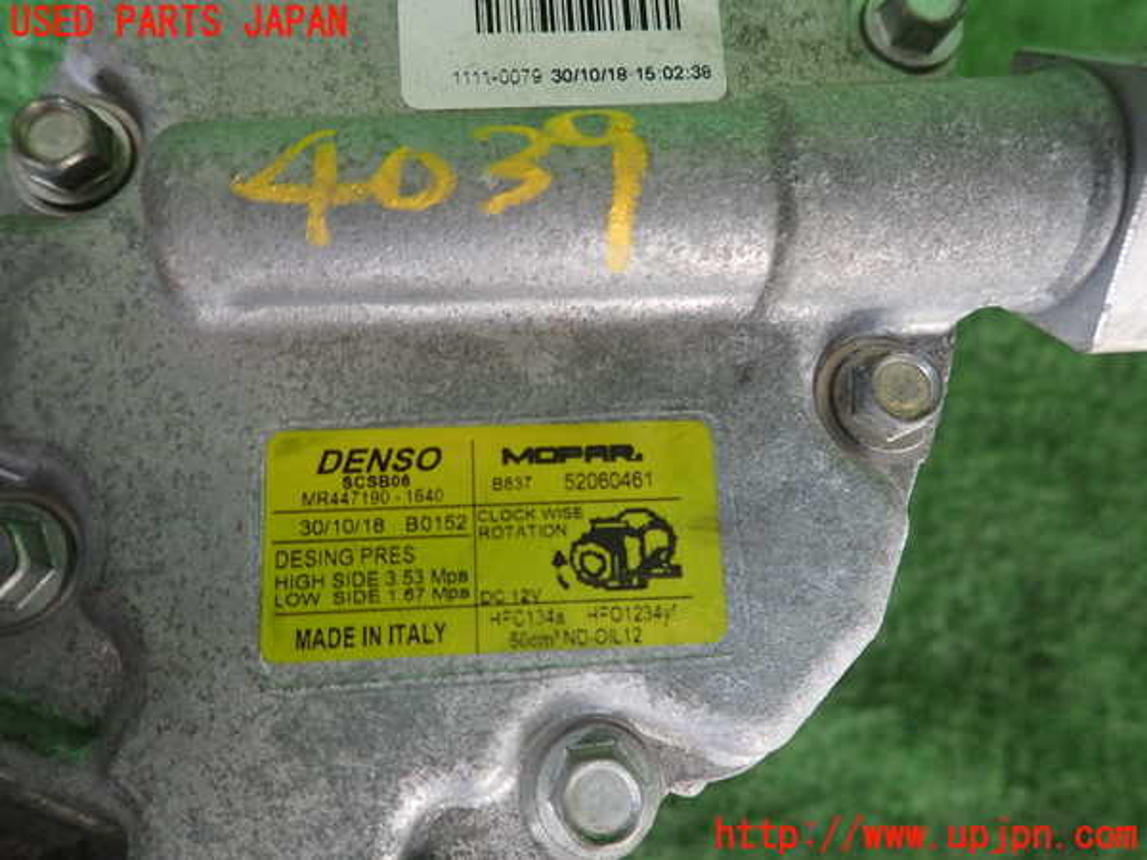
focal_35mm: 25
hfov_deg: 69.4
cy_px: 430
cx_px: 574
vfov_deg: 54.9
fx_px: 828
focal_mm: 4.5
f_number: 2
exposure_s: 1/60
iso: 200
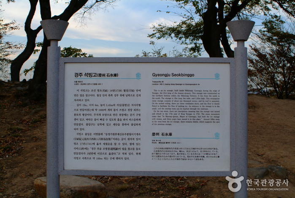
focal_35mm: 42
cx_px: 148
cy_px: 99
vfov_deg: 32.0
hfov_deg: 46.3
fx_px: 345
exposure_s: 1/180
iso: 400
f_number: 6.7
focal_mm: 28
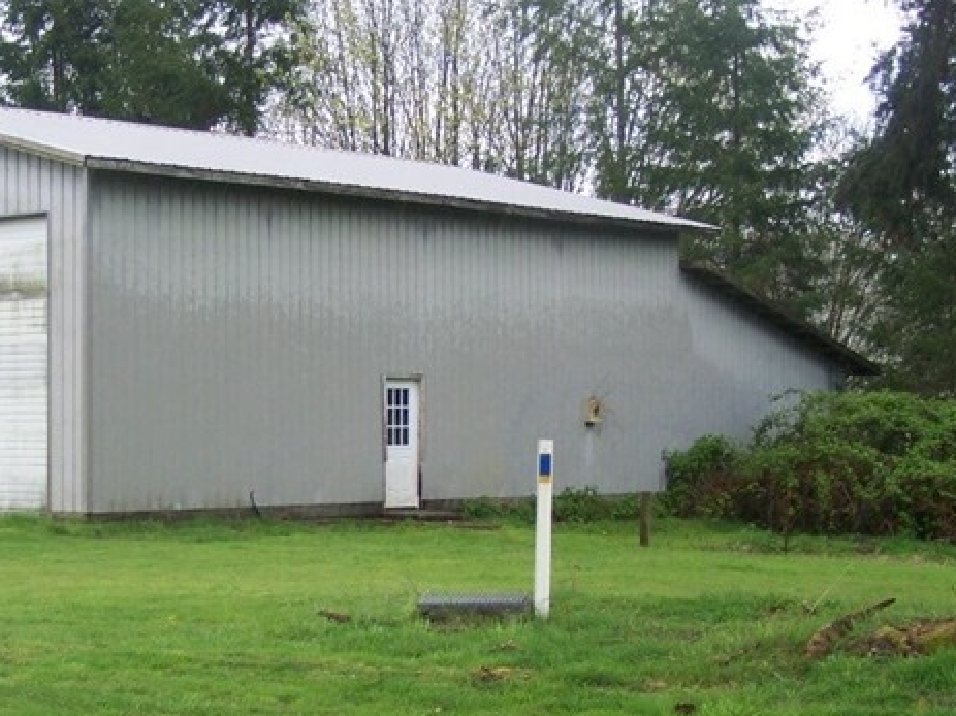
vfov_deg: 17.5
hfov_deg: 23.2
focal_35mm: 84
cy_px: 450
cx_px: 324
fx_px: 2319
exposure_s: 1/160
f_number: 2.8
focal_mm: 6.3
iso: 64
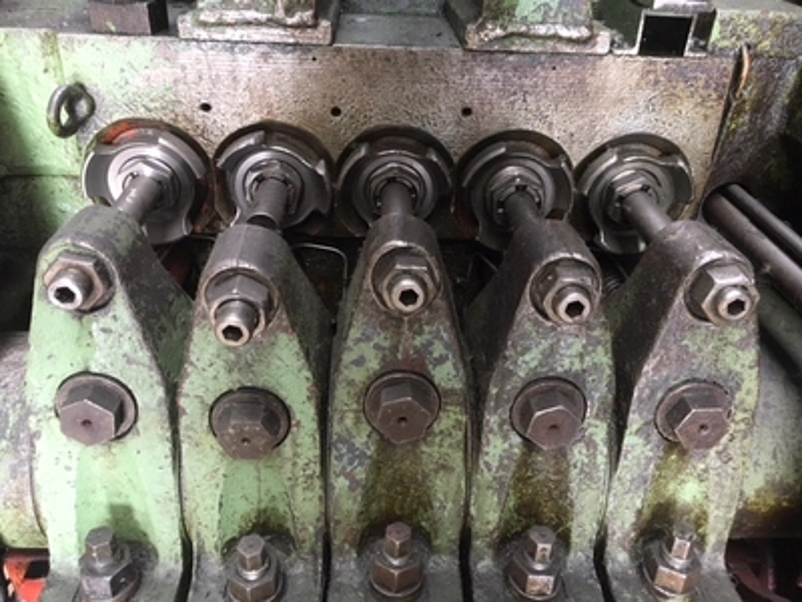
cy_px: 301
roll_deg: -2.6
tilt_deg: -32.0
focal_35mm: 29
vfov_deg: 48.2
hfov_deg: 61.7
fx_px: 672
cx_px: 401
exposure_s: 1/33
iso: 160
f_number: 2.2
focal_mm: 4.15
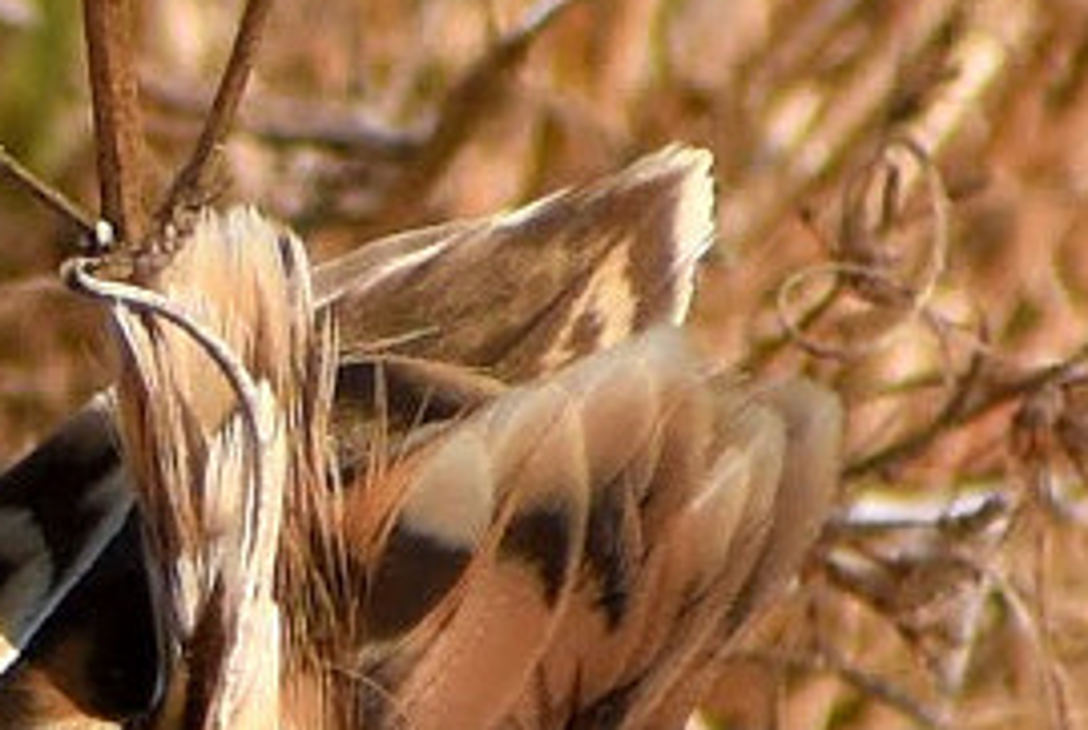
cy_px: 938
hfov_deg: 0.8
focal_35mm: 2663
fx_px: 80613
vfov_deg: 0.5
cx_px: -1769
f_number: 6.3
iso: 320
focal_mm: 300
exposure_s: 1/1600
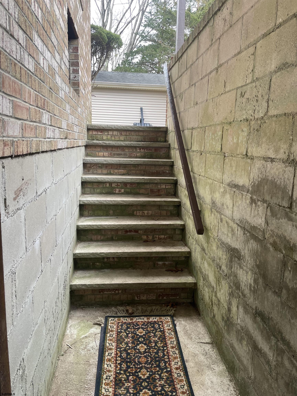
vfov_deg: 67.3
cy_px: 198
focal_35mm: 26
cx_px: 148
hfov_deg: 53.1
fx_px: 297
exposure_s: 1/121
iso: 80
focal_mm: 4.2
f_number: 1.6
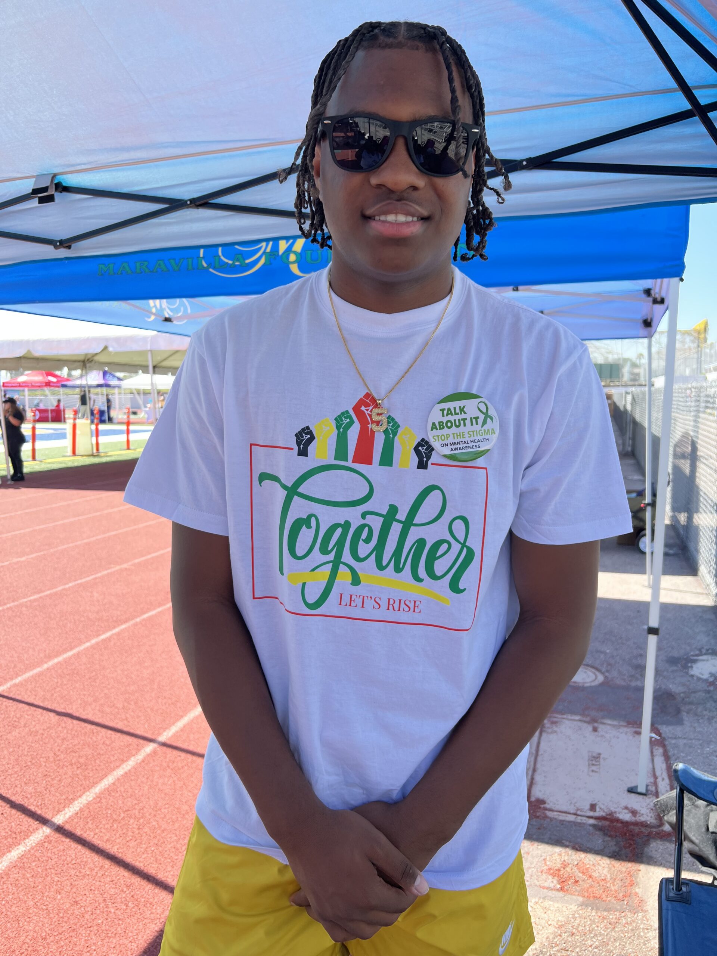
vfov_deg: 67.3
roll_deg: +0.9
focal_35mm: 26
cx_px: 358
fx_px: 718
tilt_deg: -6.7
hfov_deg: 53.1
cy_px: 478
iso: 50
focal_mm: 5.7
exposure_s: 1/658
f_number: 1.5
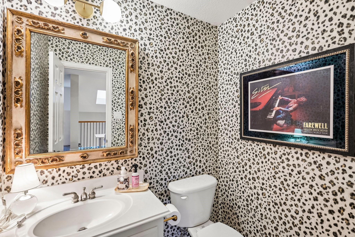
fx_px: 158
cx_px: 178
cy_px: 118
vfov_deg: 73.7
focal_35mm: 16
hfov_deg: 96.7
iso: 400
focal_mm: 16
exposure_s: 1/4
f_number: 8
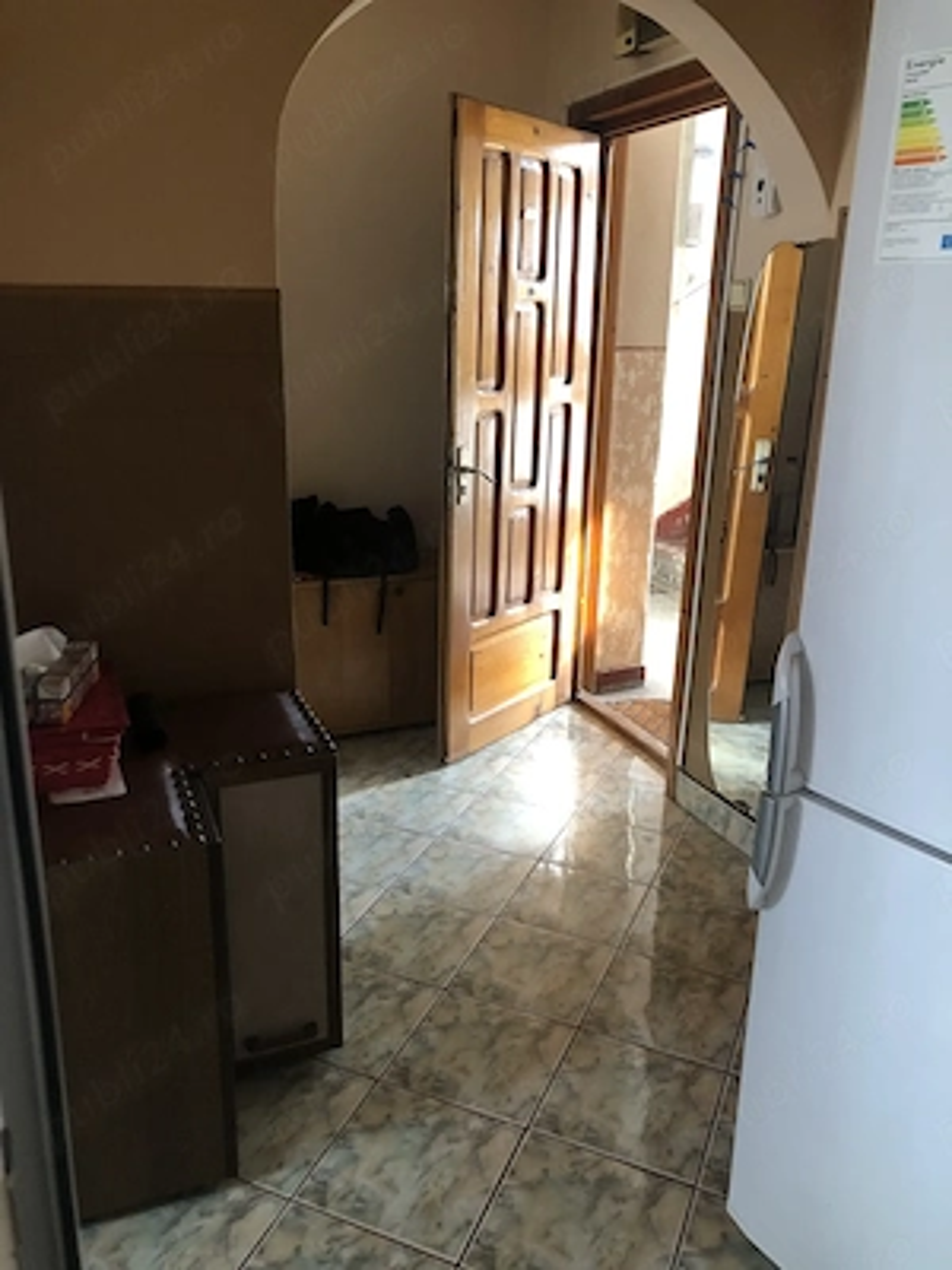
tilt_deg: -17.3
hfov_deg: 49.7
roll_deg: -1.6
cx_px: 476
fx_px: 1027
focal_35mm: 28
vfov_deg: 63.4
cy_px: 635
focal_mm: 3.99
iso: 50
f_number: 1.8
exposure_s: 1/15
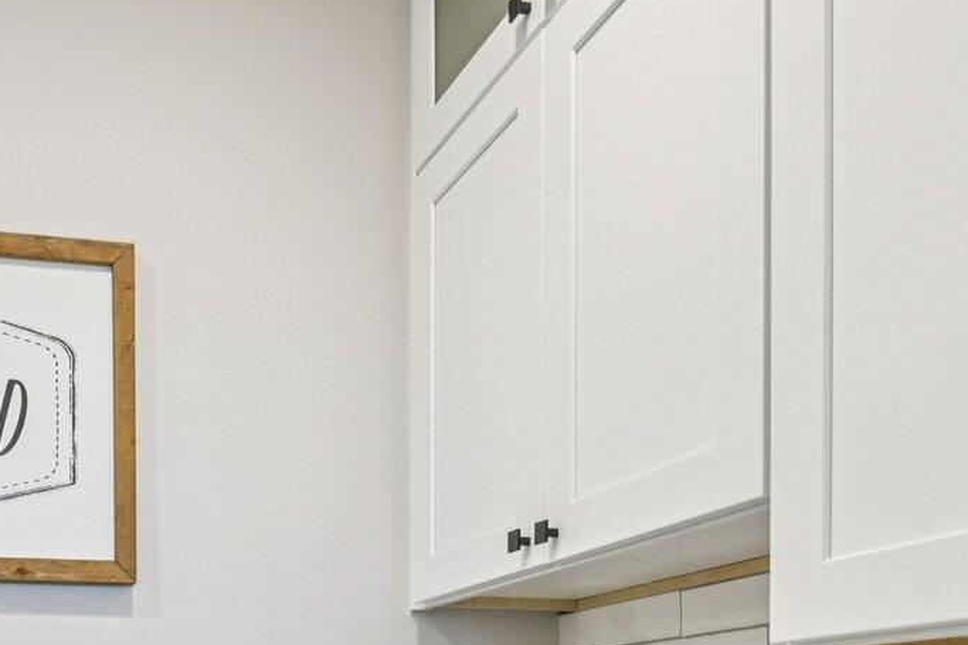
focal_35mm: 44
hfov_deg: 43.3
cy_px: 769
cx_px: 221
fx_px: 1169
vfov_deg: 27.3
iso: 500
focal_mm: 14.5
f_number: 8
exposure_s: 1/30
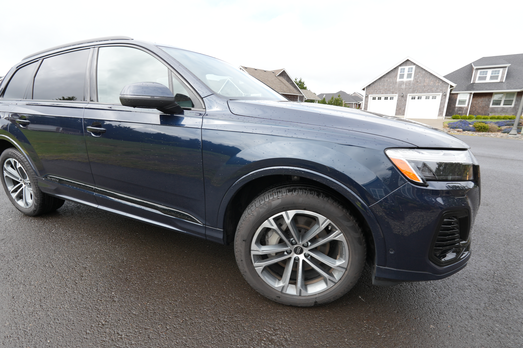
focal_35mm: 16
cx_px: 262
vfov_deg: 72.1
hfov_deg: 95.0
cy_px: 174
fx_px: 240
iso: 100
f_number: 5.6
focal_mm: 11
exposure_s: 1/160
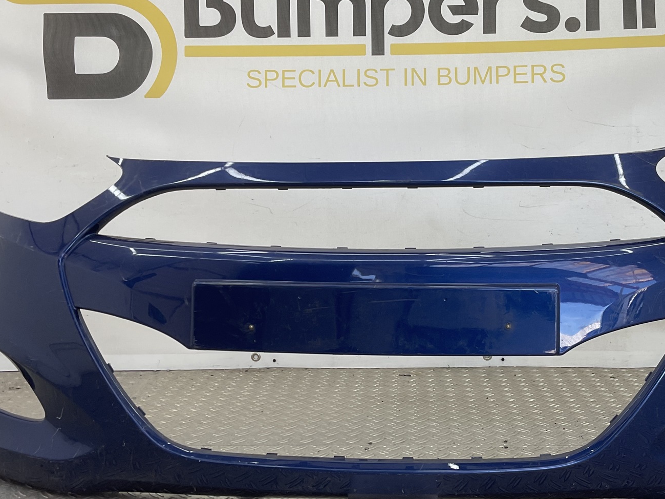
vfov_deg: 32.2
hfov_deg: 41.9
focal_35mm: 45
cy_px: 259
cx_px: 390
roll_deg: -0.3
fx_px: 864
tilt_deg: -8.6
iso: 16
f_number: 1.8
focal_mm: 3
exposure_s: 1/125
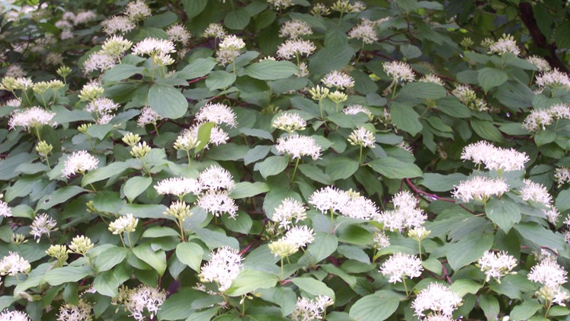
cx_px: 285
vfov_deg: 14.6
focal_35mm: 83
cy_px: 209
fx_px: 1255
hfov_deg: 25.6
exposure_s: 1/45
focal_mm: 16
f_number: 3.8
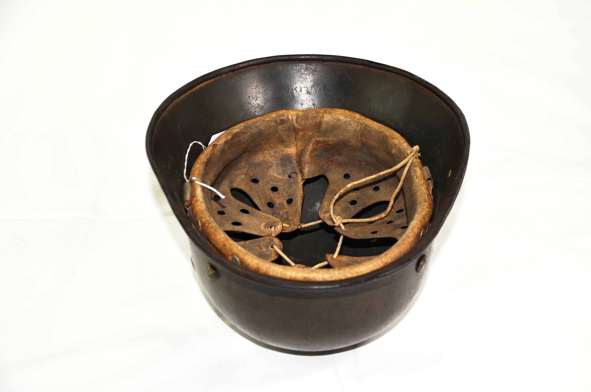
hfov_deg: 33.5
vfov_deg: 22.5
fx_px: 983
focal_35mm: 60
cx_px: 296
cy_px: 196
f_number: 4.5
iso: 110
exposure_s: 1/250
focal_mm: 40
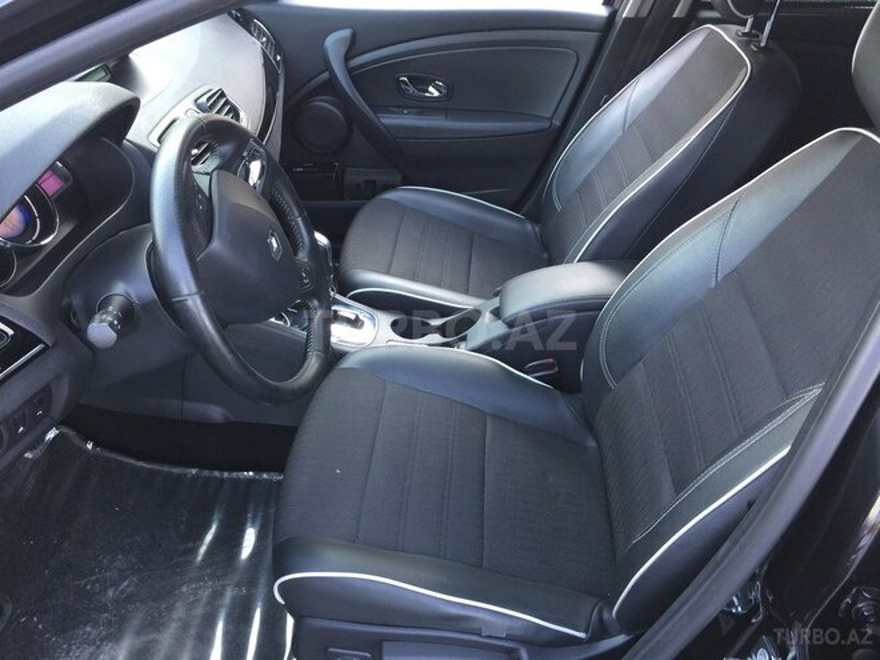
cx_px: 440
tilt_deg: -33.8
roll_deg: -5.5
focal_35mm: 29
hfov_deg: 61.7
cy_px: 330
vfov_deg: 48.2
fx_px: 737
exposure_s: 1/33
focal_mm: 4.15
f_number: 2.2
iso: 50
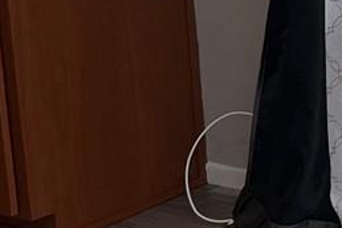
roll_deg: +4.3
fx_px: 1596
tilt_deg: -5.3
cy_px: -219
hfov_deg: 11.7
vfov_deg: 7.8
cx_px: 518
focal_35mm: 168
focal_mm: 5.1
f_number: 1.6
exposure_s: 1/138
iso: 32
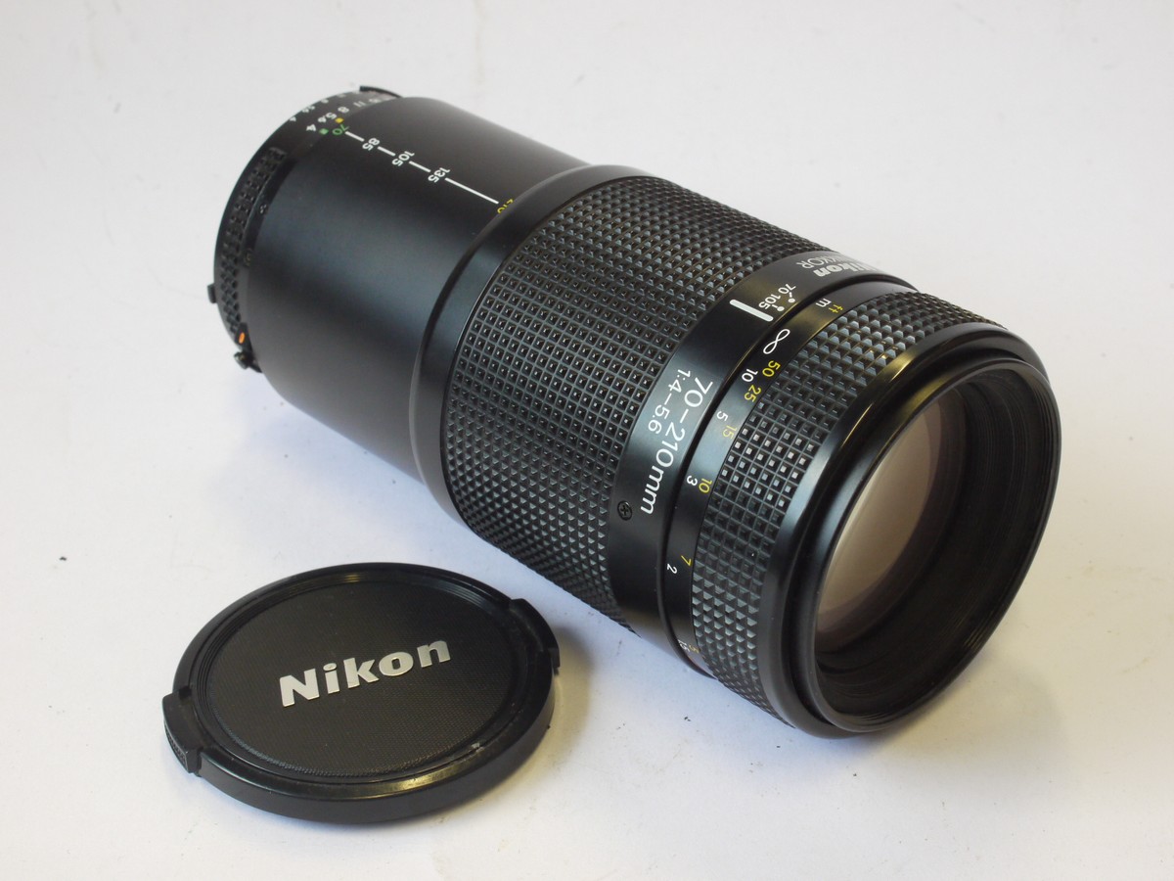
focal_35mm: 60
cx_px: 587
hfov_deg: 32.2
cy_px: 440
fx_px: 2035
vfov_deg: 24.4
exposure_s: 1/40
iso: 800
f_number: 10
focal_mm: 30
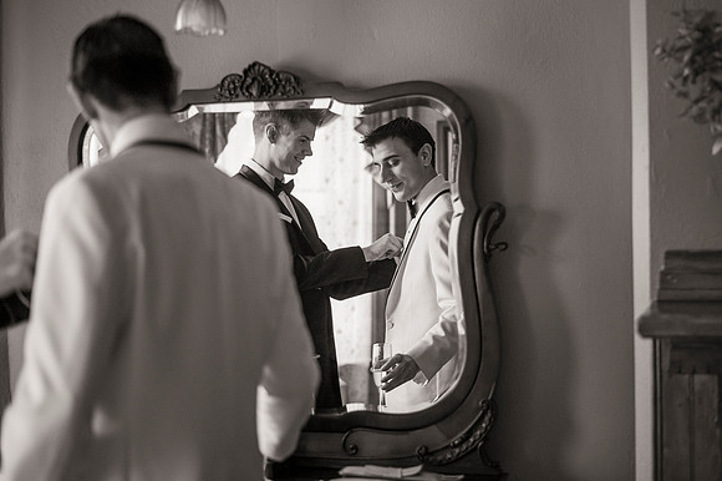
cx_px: 395
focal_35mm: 55
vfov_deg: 24.7
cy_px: 218
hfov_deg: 36.4
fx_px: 1097
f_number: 1.8
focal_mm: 50
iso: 1000
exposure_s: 1/640
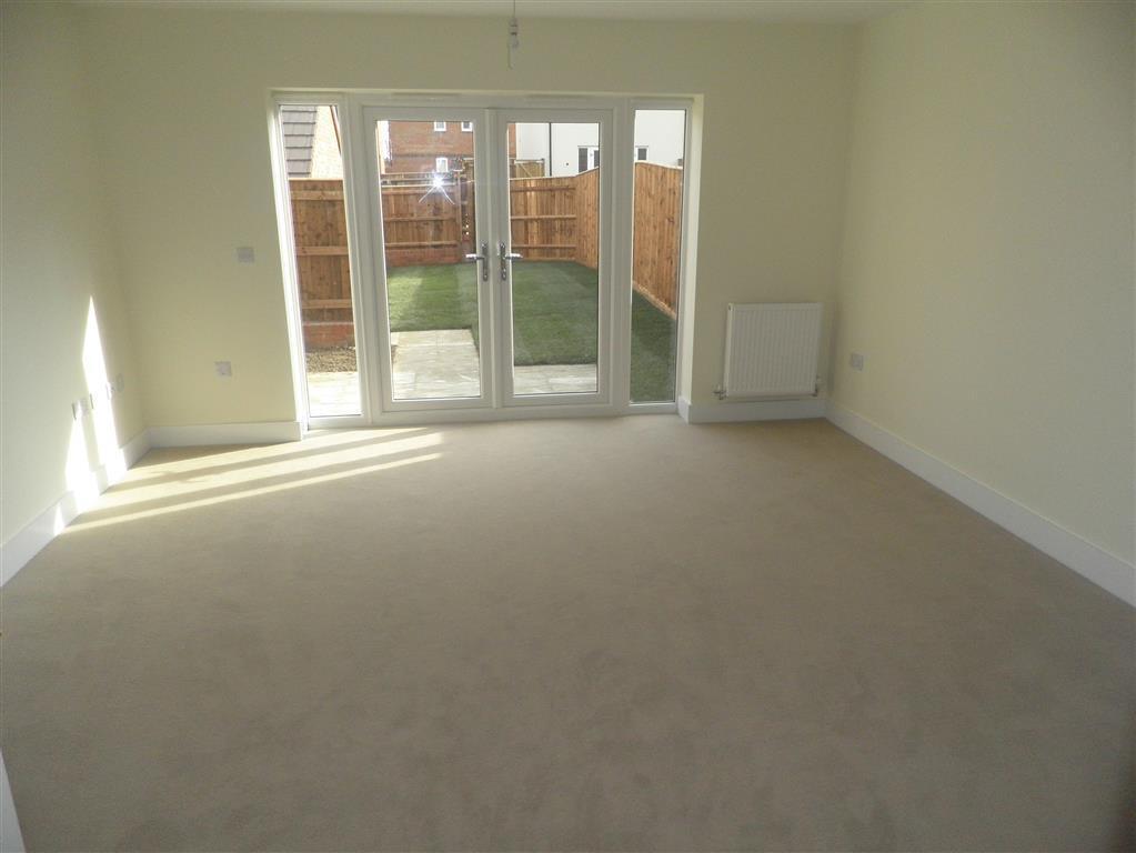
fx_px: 788
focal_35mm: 24
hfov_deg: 71.6
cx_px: 568
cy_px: 426
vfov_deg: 56.8
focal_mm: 4.3
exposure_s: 1/400
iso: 200
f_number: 3.3
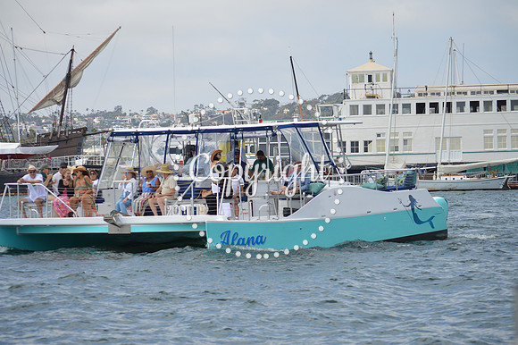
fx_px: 2157
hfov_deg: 13.7
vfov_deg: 9.1
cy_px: 172
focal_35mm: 150
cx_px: 259
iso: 100
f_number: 5.6
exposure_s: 1/500
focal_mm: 100
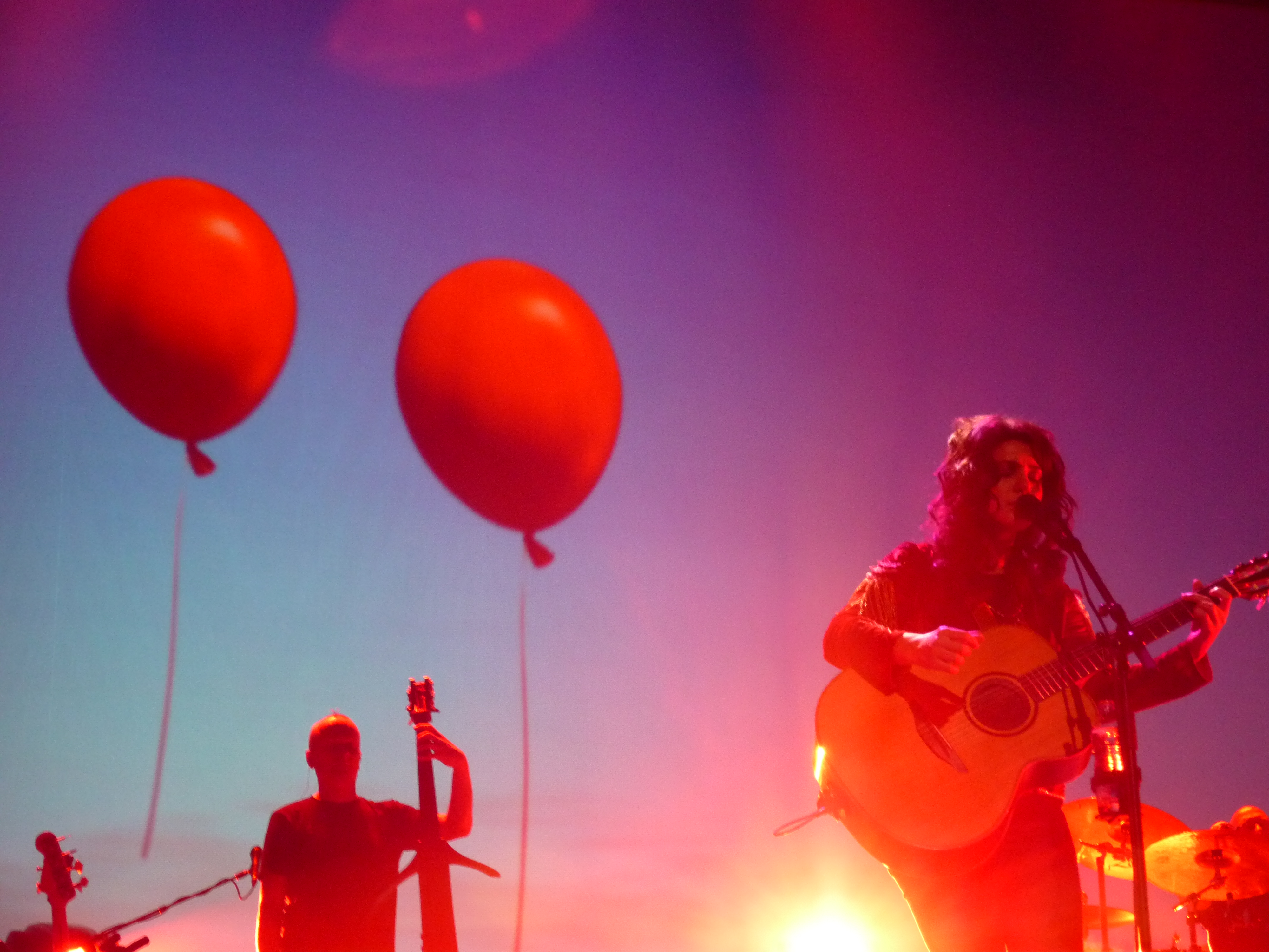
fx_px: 2786
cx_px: 634
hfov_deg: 25.7
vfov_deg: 19.4
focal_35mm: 76
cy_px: 476
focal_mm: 13.6
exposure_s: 1/13
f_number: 4.9
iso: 400
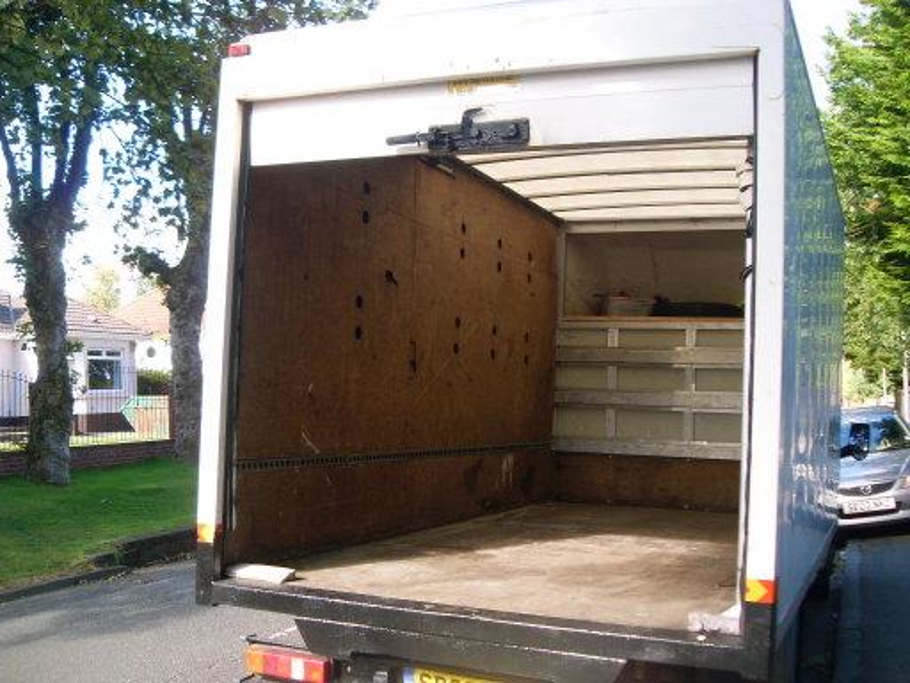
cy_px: 342
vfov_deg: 38.7
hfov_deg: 50.1
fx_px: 973
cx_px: 455
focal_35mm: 37
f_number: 2.8
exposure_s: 1/180
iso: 80
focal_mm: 6.3
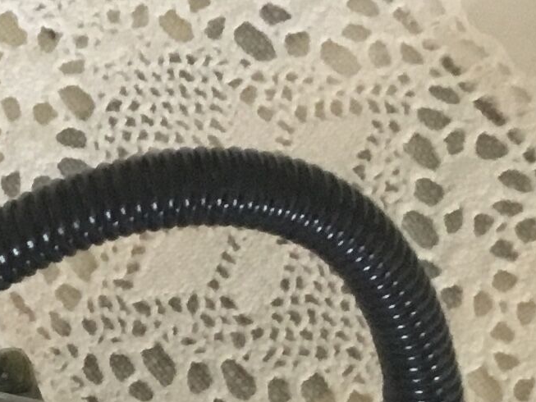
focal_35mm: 155
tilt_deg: -80.6
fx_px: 2400
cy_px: 938
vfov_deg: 8.8
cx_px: -779
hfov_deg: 10.7
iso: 64
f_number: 2.4
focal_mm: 3.3
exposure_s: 1/33
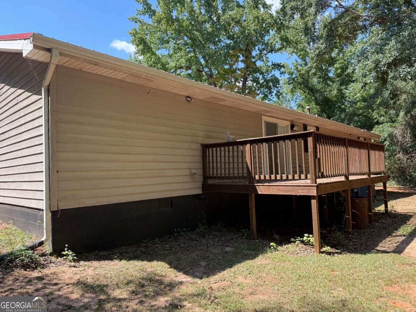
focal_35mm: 24
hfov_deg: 71.6
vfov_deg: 56.8
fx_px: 288
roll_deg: +1.7
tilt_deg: +5.0
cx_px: 208
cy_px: 156
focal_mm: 6.76
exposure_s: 1/722
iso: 80
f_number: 1.78
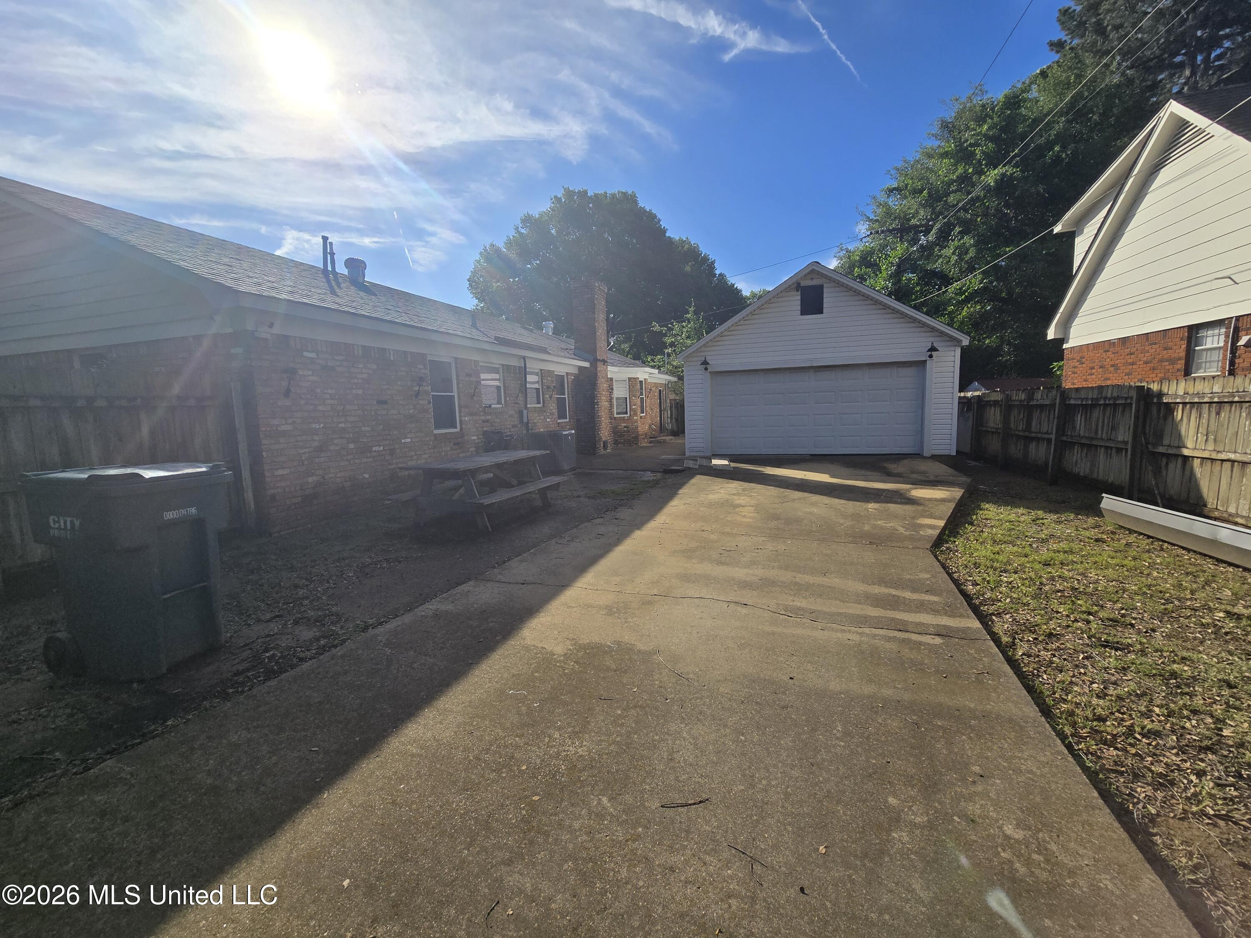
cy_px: 469
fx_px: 470
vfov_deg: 89.9
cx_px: 626
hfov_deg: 106.2
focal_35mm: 13
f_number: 2.2
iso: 50
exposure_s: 1/3829
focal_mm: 2.2
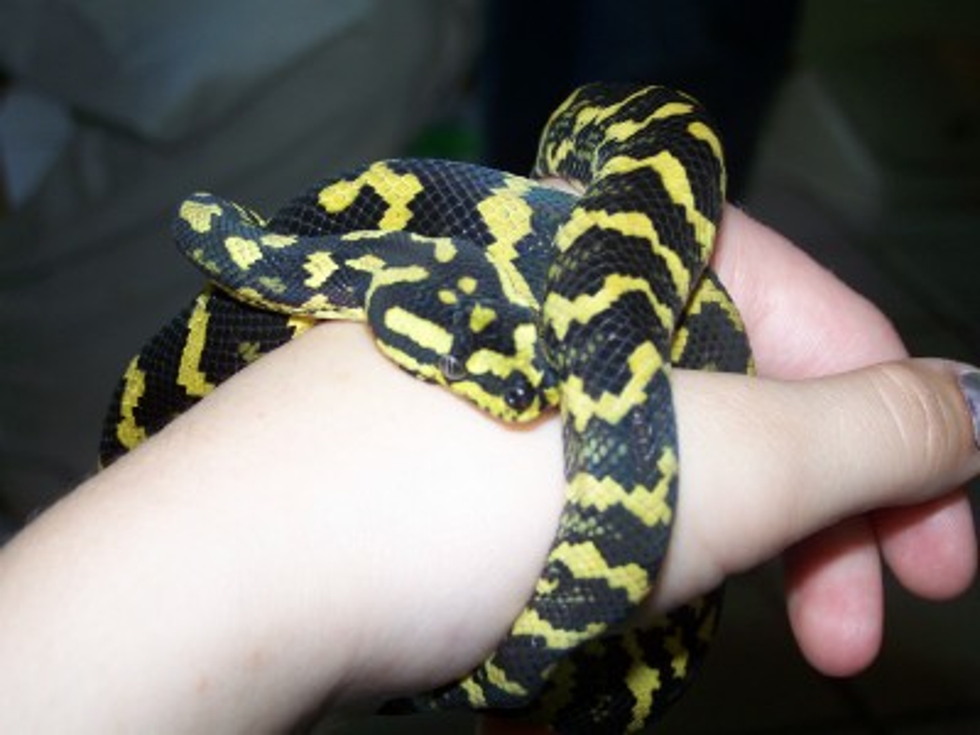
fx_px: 1953
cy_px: 368
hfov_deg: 28.2
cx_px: 490
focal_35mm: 69
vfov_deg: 21.3
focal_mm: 11.5
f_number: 3.2
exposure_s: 1/80
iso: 80
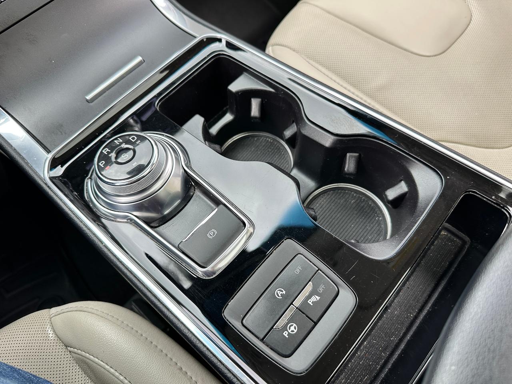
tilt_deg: -62.7
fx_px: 355
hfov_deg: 71.6
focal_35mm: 24
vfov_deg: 56.8
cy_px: 192
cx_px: 256
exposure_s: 1/121
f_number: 1.78
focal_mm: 6.86
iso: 80
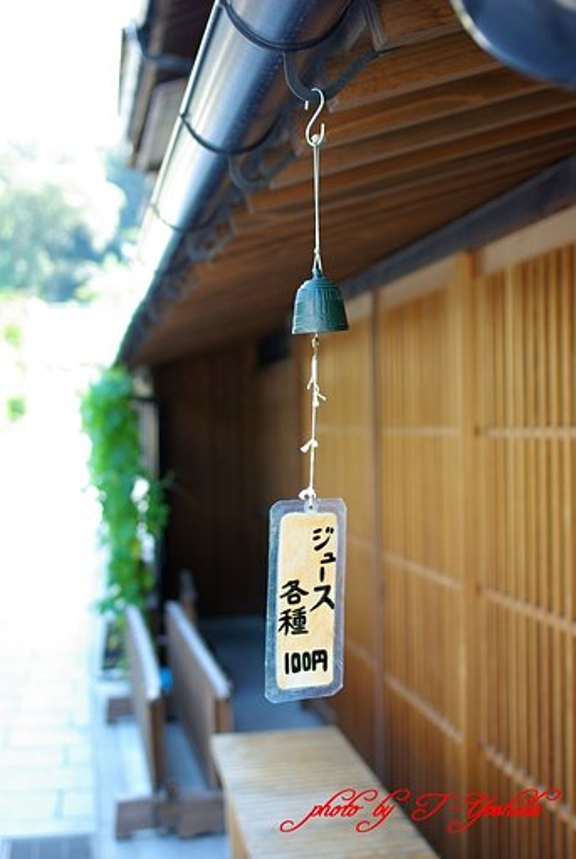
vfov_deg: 37.8
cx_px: 288
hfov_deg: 25.8
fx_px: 1256
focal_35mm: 52
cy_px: 430
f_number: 3.5
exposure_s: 1/45
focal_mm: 35
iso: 100
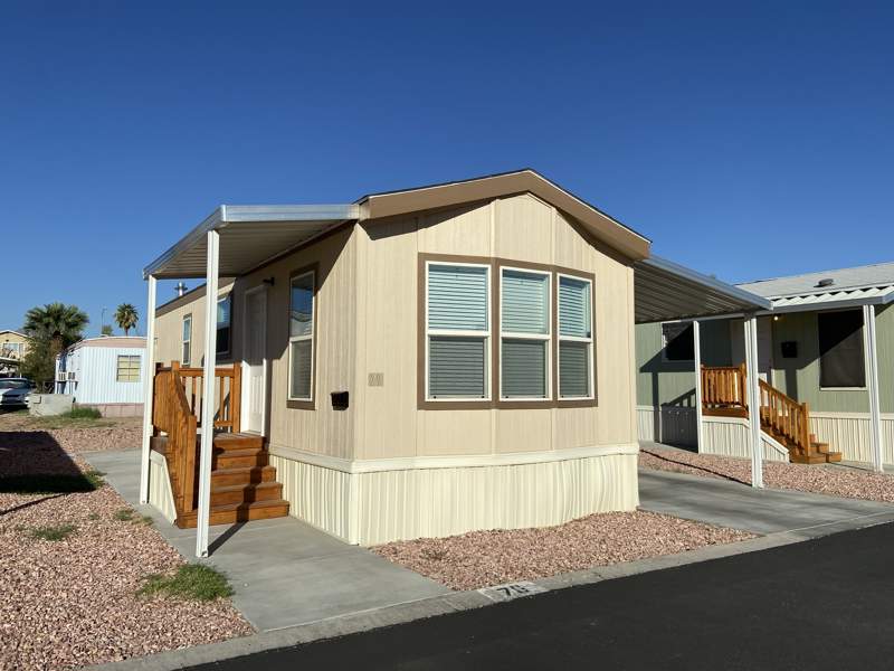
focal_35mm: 26
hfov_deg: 67.3
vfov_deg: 53.1
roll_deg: -0.3
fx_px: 671
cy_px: 336
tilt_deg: +6.6
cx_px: 447
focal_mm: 4.25
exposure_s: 1/6061
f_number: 1.8
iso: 32
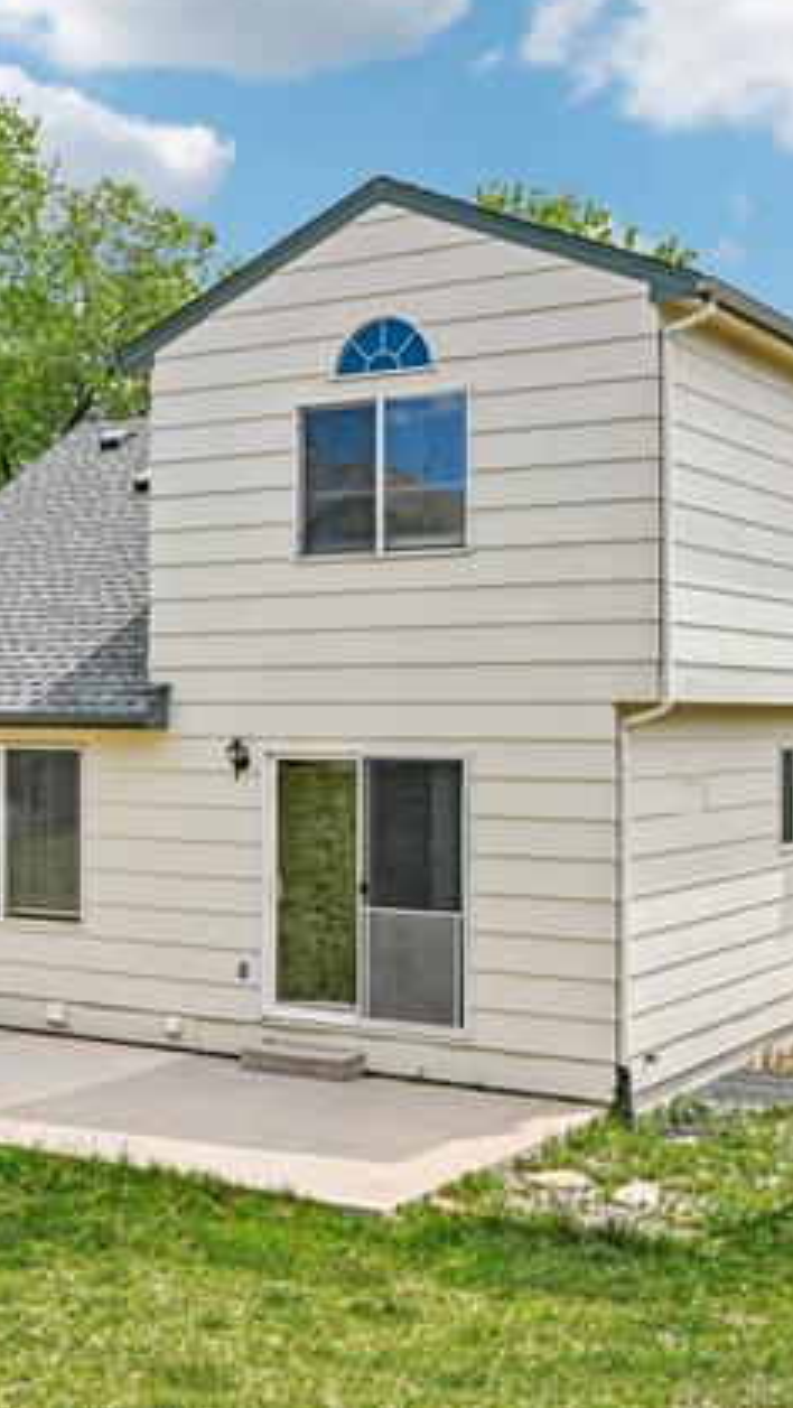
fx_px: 1793
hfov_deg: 24.9
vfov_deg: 42.9
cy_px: 696
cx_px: 289
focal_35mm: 48
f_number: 10
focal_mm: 30
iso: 64
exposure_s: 1/100
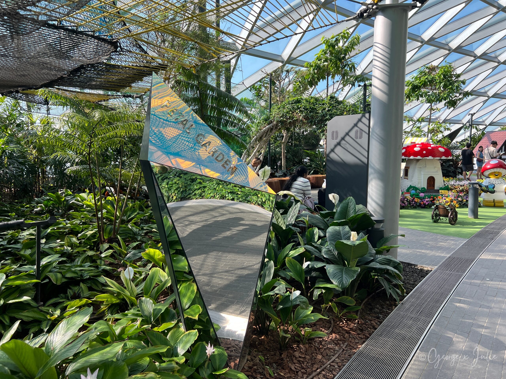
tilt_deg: -5.1
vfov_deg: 53.1
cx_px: 253
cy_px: 190
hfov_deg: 67.3
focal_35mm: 26
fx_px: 380
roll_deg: -1.8
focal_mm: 5.7
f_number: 1.5
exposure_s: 1/461
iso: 50
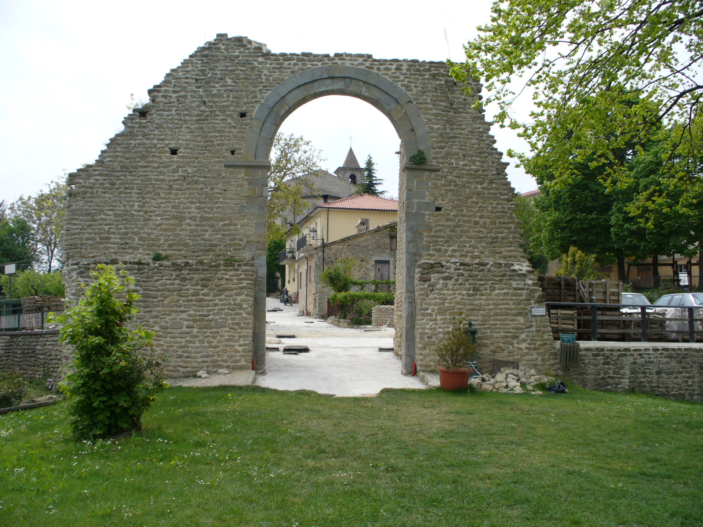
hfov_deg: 50.1
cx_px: 352
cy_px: 264
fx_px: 751
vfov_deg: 38.7
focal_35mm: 37
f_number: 5.6
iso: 80
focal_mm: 6.1
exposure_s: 1/320
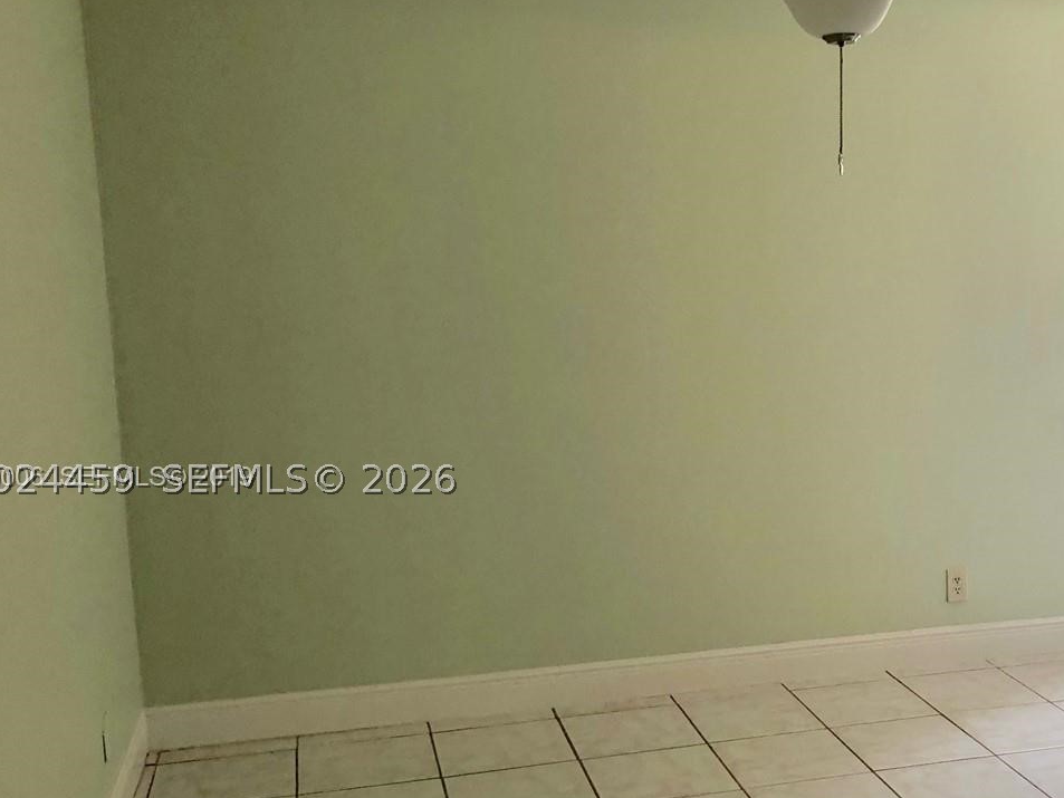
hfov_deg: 39.3
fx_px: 1445
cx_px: 798
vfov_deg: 30.8
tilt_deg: -8.3
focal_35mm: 47
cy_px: 479
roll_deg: +0.7
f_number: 1.8
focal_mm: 4
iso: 32
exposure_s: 1/30
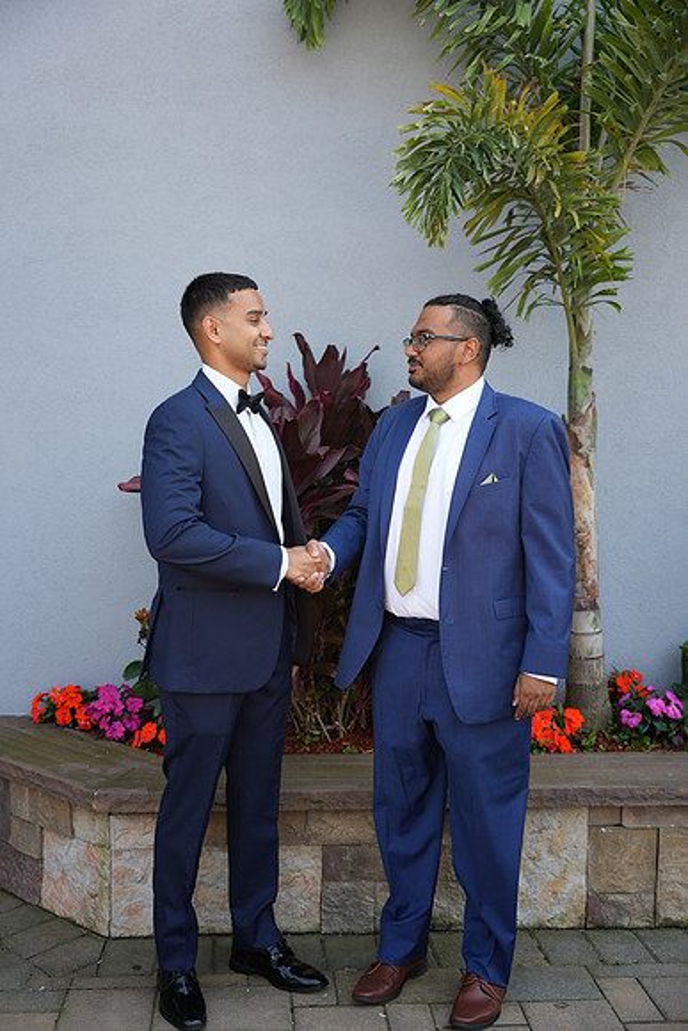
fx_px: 1109
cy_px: 516
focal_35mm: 39
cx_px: 344
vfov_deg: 49.9
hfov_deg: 34.5
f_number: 2.8
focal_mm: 38.7
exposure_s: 1/320
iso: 125
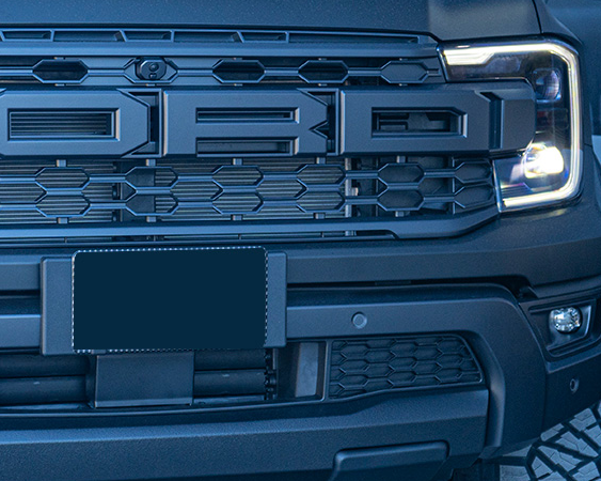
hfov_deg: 18.4
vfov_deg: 15.1
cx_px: 37
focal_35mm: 102
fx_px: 1814
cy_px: 220
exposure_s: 1/60
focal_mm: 34
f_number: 4
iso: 200
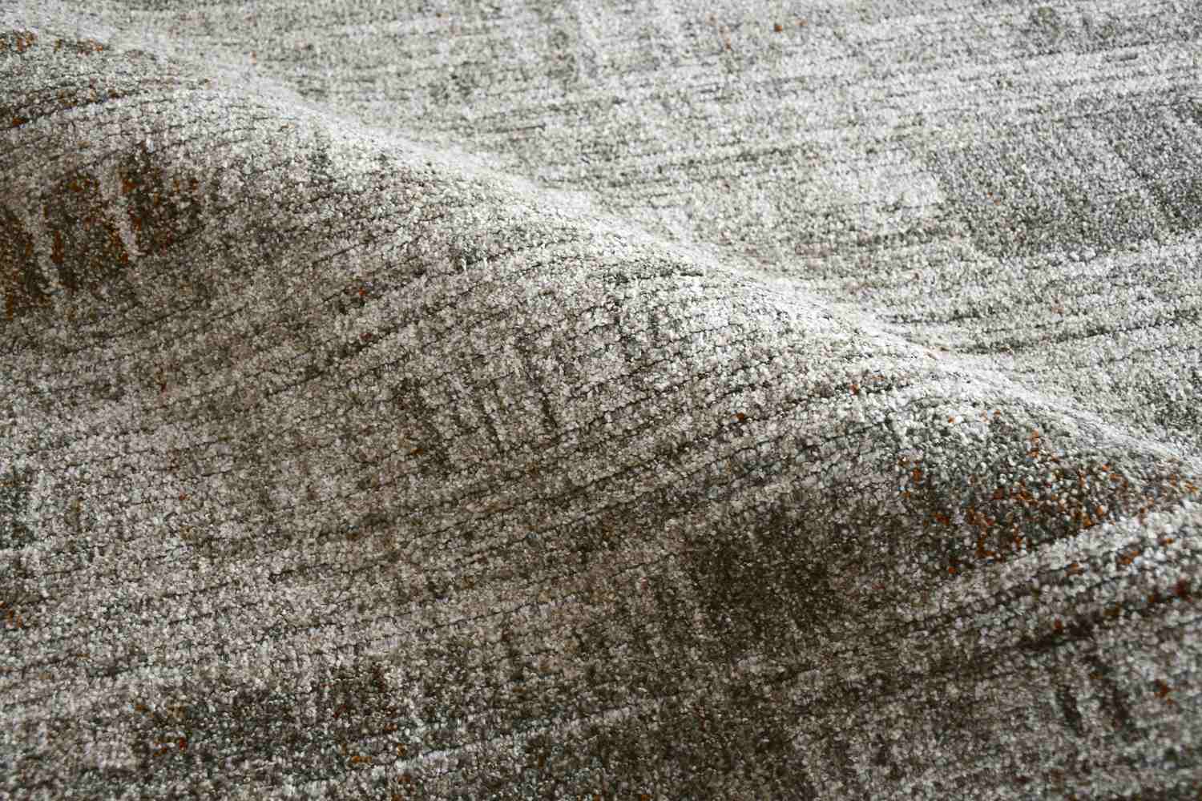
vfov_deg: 38.9
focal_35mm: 34
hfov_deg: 55.8
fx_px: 1135
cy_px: 400
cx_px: 601
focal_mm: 23
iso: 800
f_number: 3.8
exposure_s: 1/250
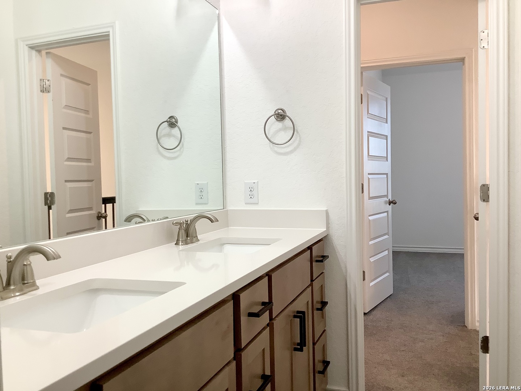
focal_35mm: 31
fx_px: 467
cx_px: 260
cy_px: 196
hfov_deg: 58.4
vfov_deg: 45.4
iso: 50
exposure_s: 1/60
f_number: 2.4
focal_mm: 3.3
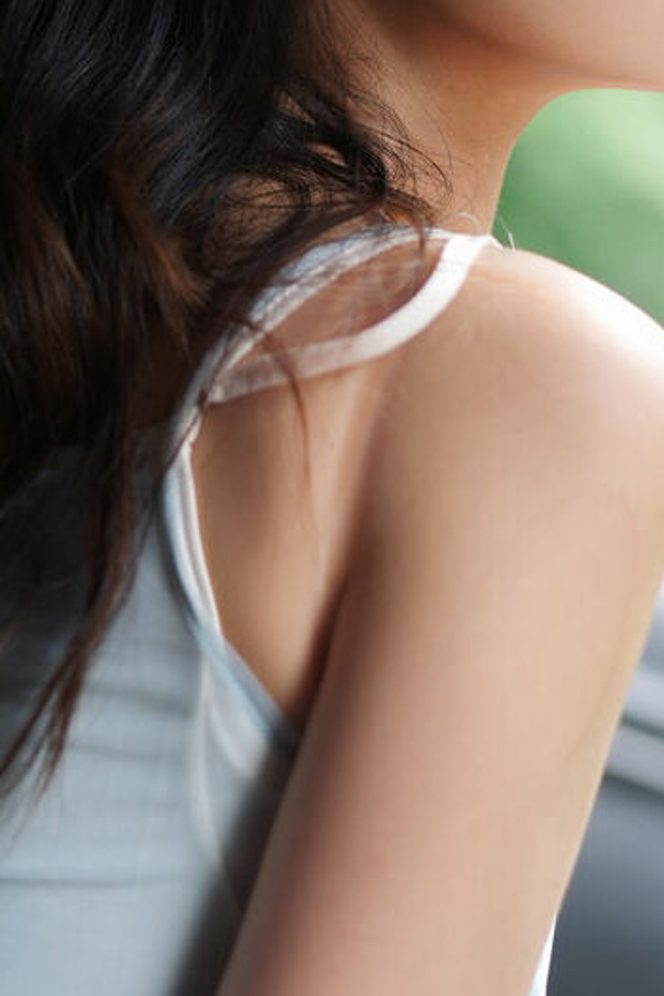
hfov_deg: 9.1
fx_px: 4150
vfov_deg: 13.6
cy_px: 141
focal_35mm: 150
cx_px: 222
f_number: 2
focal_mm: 50
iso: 200
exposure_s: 1/200
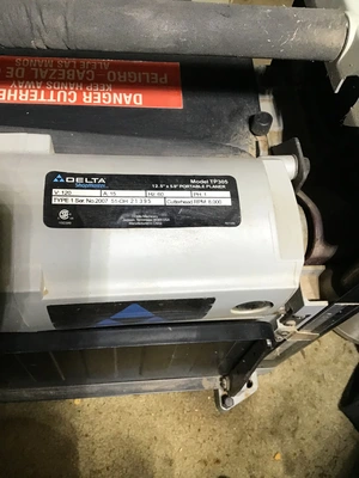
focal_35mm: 31
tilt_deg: -61.9
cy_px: 239
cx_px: 180
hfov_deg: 45.4
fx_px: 429
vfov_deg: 58.4
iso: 100
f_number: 2.4
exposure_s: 1/30
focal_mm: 3.3
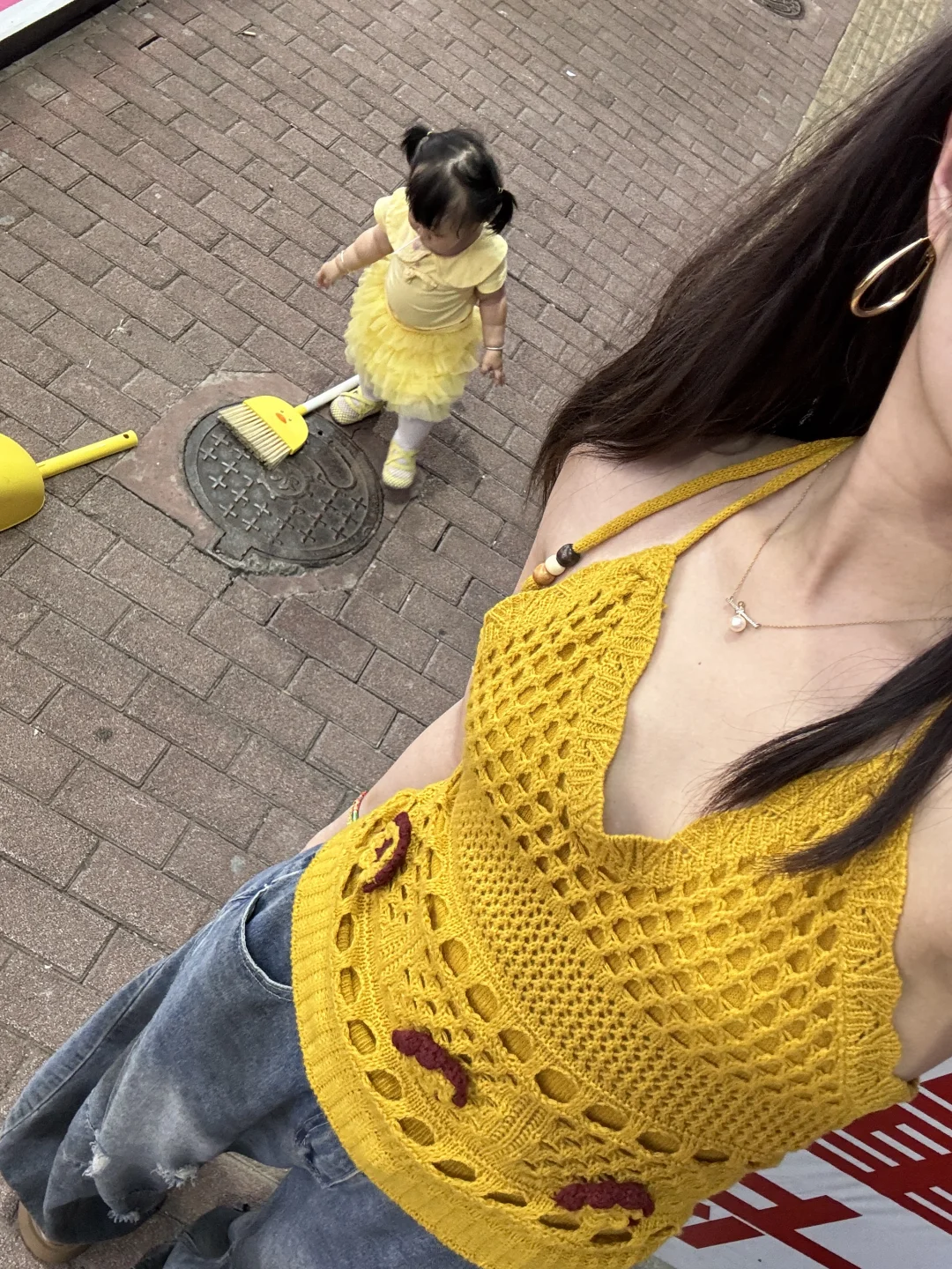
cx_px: 476
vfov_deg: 60.0
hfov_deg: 46.8
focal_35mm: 30
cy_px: 634
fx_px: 1100
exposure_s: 1/50
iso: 80
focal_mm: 2.69
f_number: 1.9
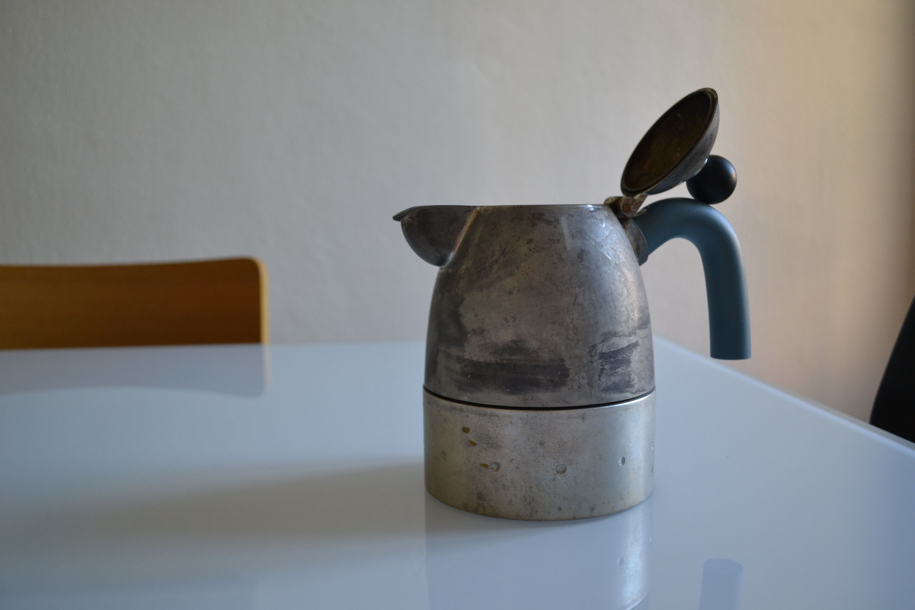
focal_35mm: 33
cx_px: 458
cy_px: 305
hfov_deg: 57.2
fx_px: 839
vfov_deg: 40.0
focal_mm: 22
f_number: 4
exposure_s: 1/50
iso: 400
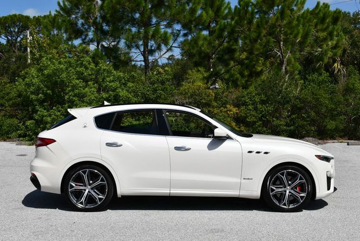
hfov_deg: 38.2
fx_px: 520
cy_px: 120
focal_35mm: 52
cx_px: 180
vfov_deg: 26.0
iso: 100
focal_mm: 26
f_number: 10
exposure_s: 1/400
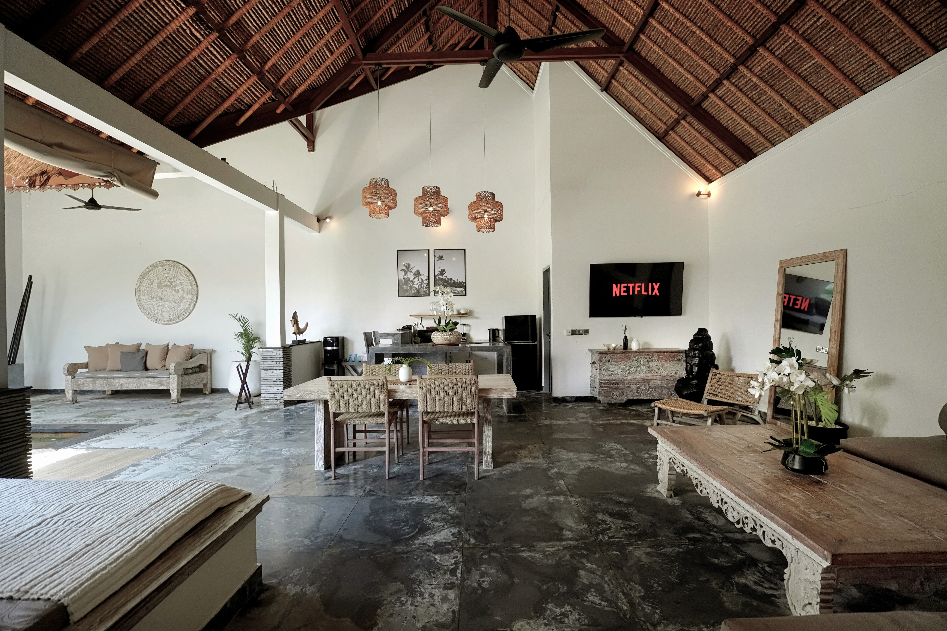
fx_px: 434
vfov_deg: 72.1
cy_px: 316
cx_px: 474
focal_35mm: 16
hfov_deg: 95.0
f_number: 2.8
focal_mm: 11
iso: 400
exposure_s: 1/320
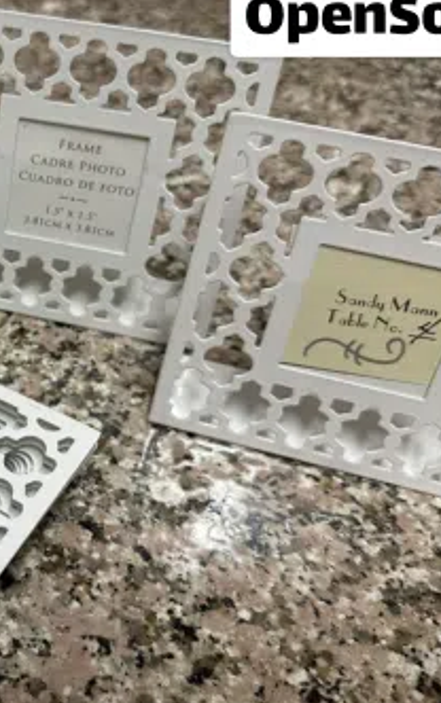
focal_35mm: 49
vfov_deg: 41.0
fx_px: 941
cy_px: 362
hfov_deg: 24.0
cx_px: -89
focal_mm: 6.86
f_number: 1.78
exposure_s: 1/61
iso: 250
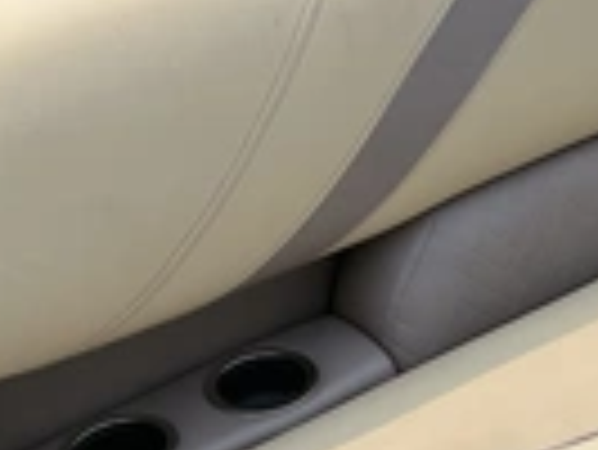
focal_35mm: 87
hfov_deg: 21.3
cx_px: 670
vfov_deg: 17.0
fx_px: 1504
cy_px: 238
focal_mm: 3
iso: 25
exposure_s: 1/2320
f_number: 1.8
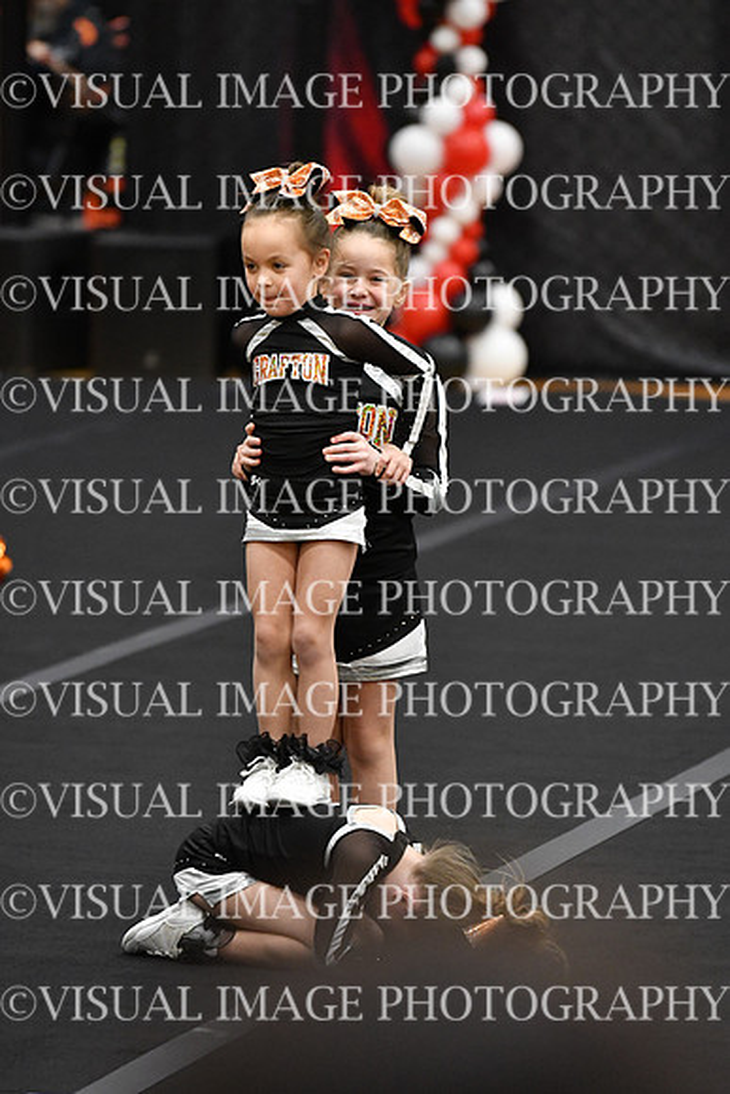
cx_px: 365
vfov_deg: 8.1
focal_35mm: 255
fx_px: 7751
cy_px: 547
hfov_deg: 5.4
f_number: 2.8
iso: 5000
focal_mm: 170
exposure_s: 1/800
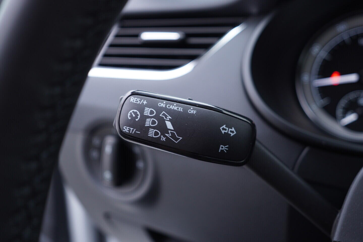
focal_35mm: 36
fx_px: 363
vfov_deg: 36.9
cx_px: 182
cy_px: 121
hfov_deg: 53.1
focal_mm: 24
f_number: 2.8
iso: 200
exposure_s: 1/40
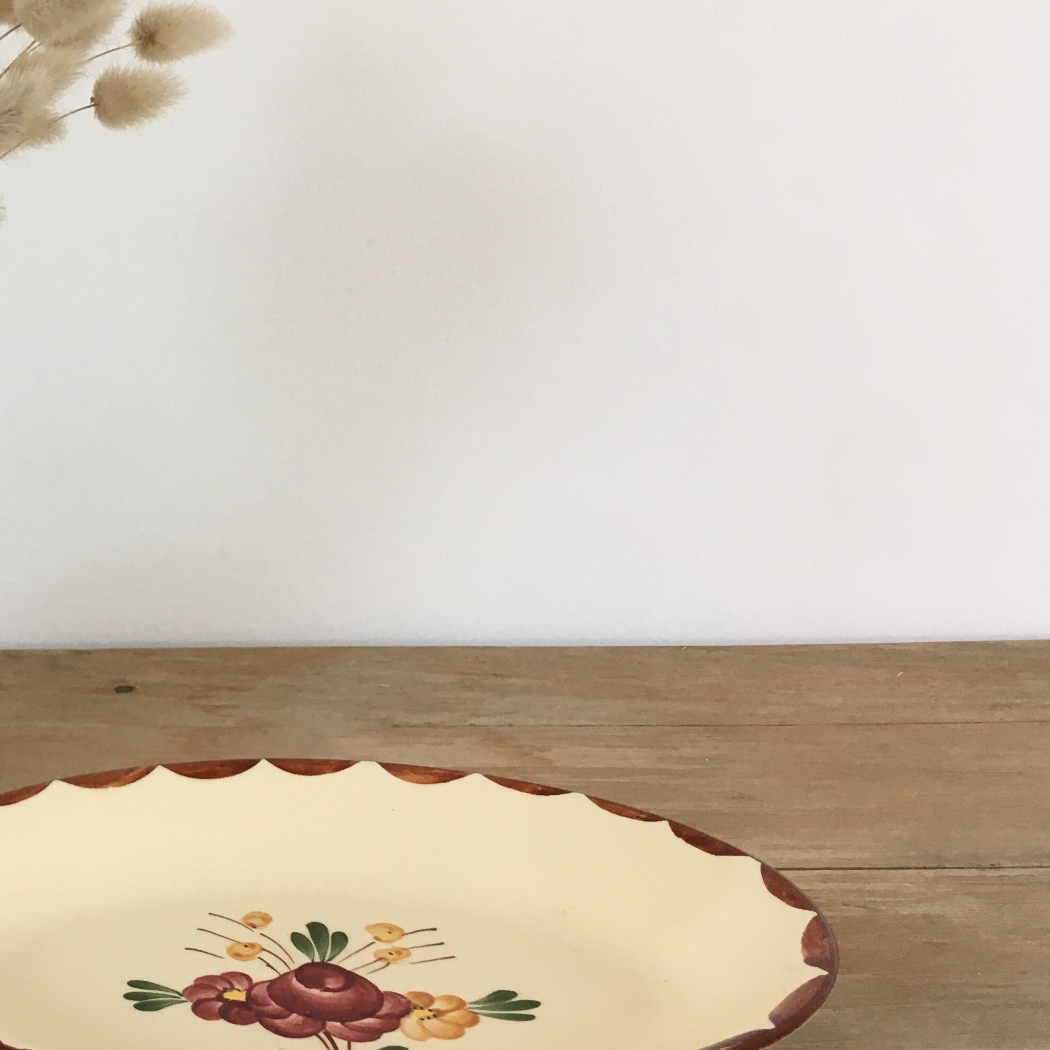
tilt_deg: -14.1
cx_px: 26
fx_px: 1785
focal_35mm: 52
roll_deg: +0.3
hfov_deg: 30.7
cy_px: 526
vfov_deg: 32.8
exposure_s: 1/33
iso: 40
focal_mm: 4.15
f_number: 2.2
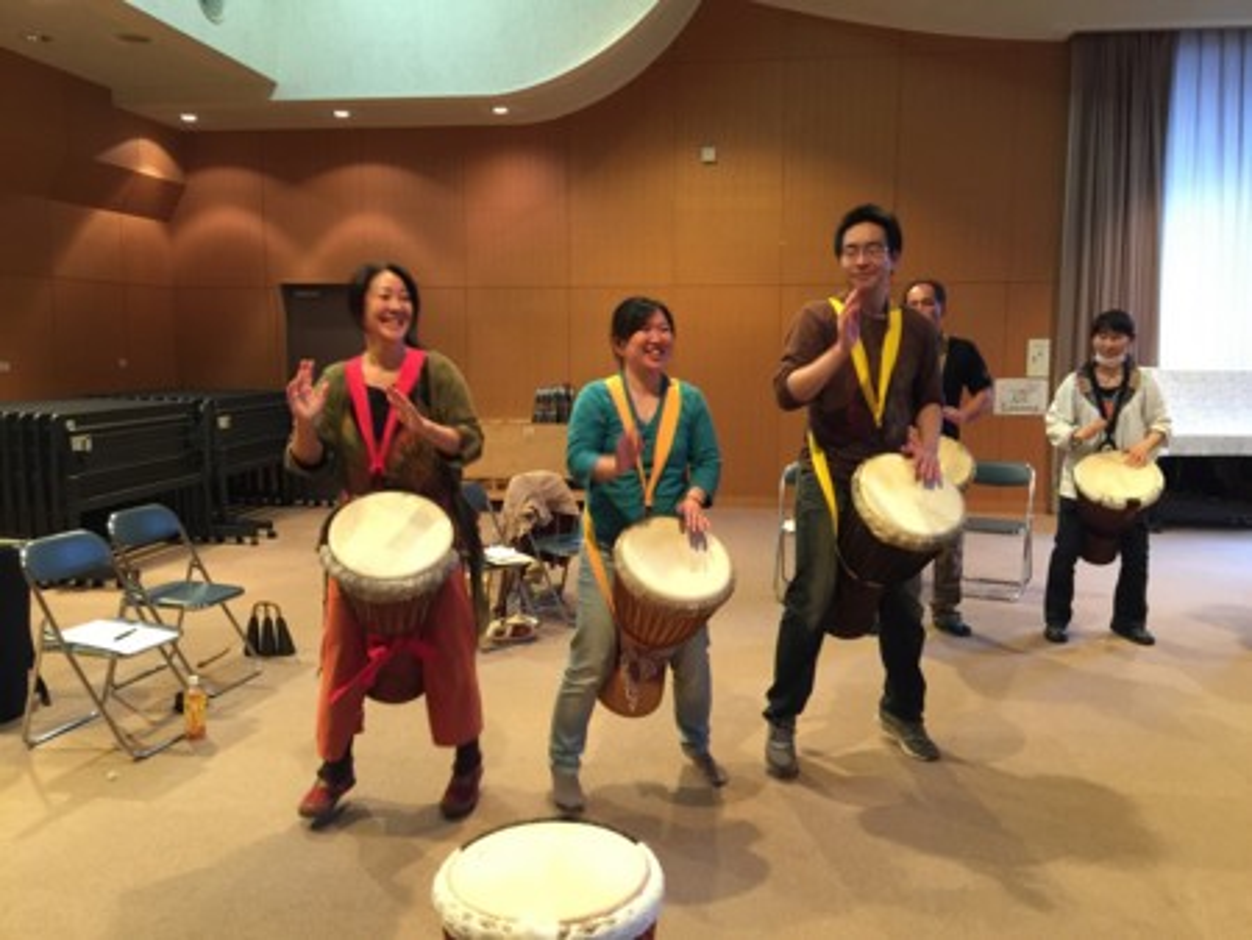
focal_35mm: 29
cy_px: 470
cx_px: 626
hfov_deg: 61.6
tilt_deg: -7.3
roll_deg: -1.5
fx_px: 1049
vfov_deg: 48.3
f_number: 2.2
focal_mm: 4.15
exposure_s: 1/17
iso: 125
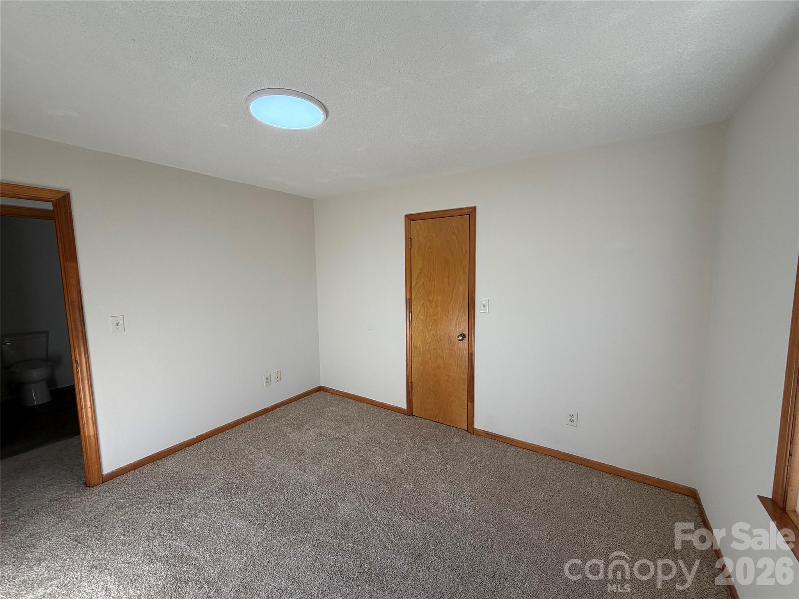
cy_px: 300
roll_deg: -0.1
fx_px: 323
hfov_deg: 102.1
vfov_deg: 85.7
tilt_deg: -7.3
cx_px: 400
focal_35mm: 14
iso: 50
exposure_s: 1/147
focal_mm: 2.22
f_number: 2.2
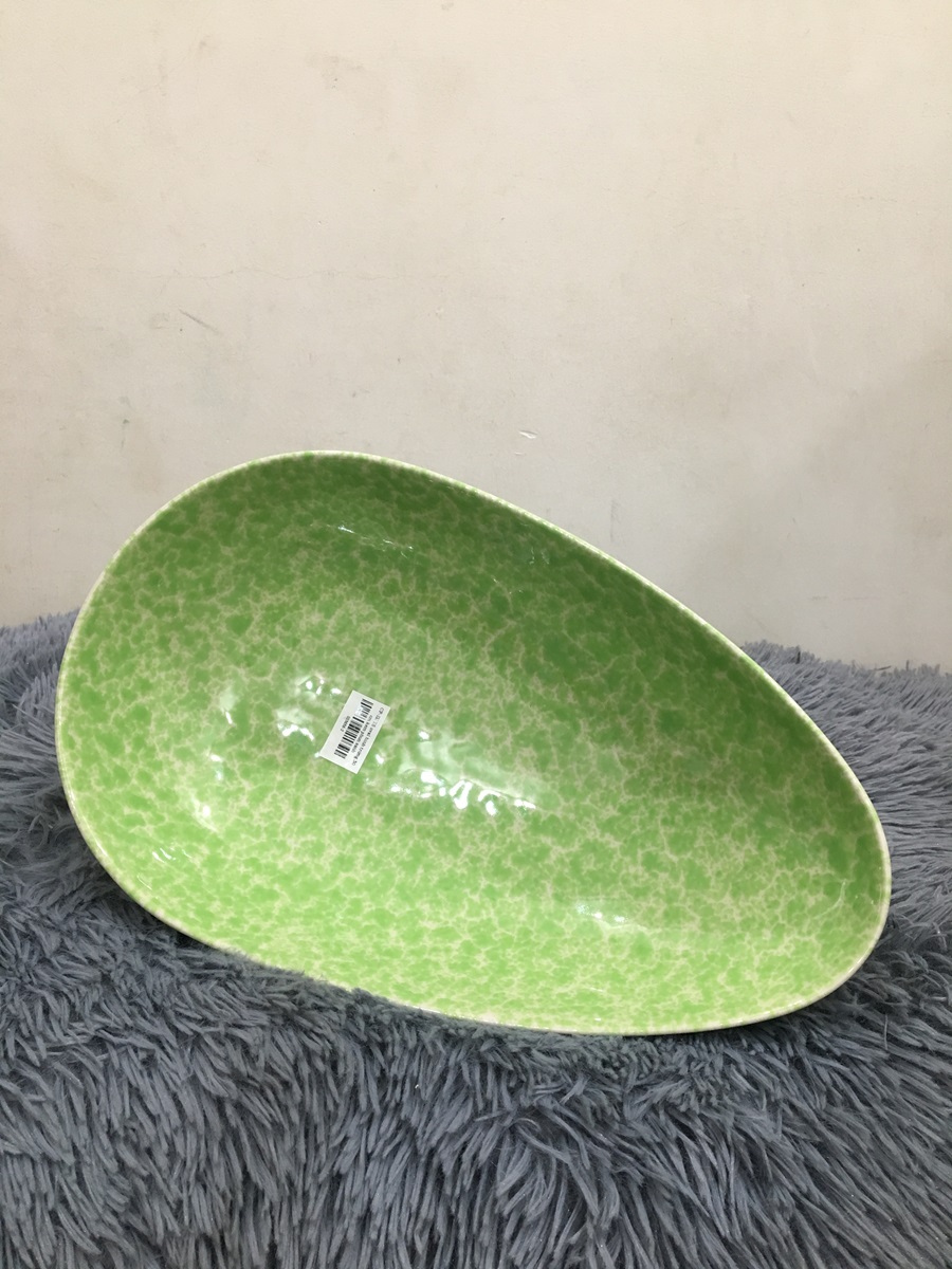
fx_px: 1063
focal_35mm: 29
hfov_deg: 48.2
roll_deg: -3.9
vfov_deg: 61.7
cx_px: 476
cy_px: 634
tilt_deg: -19.0
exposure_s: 1/33
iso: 100
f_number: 2.2
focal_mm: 4.15
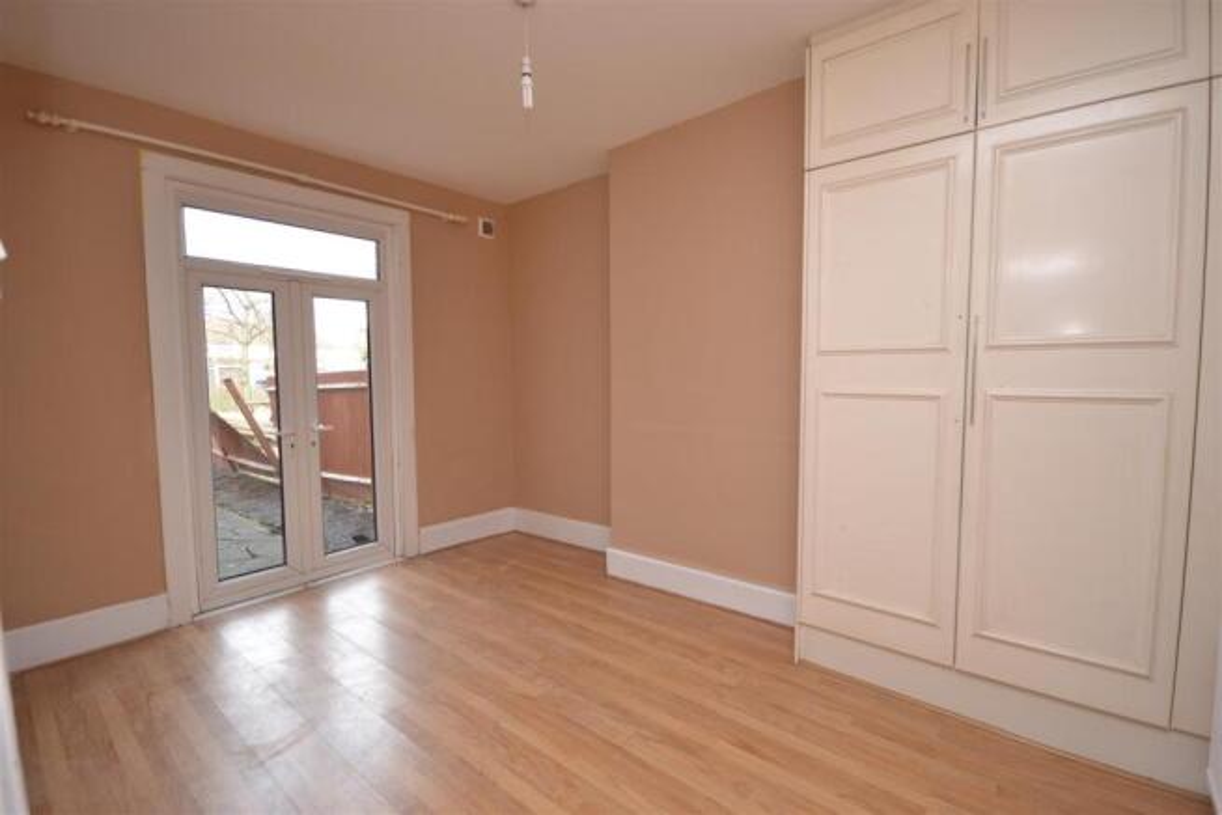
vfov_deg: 77.4
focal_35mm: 15
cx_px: 611
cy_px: 408
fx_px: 509
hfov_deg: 100.4
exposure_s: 1/60
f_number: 5.6
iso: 400
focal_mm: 10
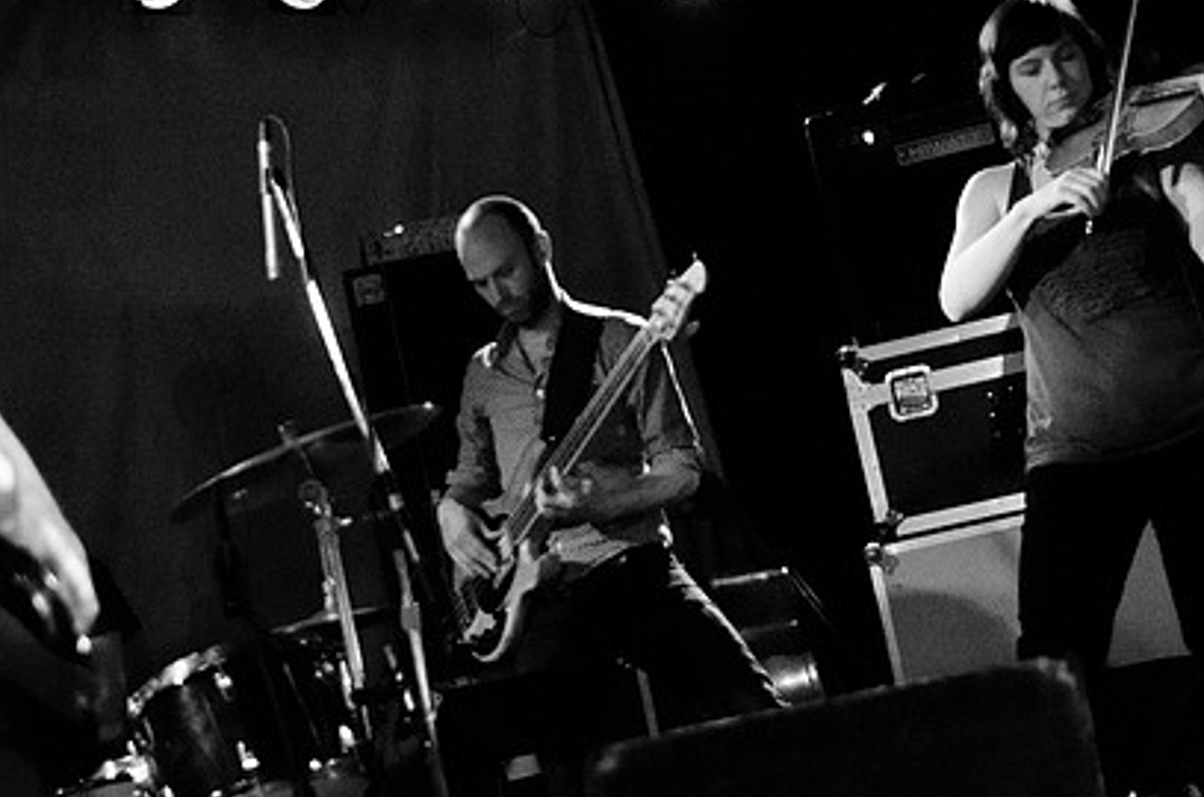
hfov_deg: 31.4
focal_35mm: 64
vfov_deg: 21.1
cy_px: 431
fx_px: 2135
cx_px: 516
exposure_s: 1/40
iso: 2000
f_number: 1.4
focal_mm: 30
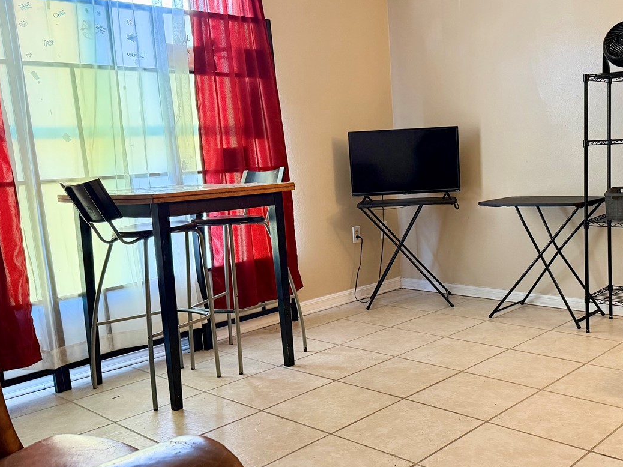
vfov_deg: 38.7
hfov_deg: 49.4
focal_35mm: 37
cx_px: 407
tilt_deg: -7.0
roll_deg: +3.1
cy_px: 234
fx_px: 666
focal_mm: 6.76
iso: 400
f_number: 1.78
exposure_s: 1/60
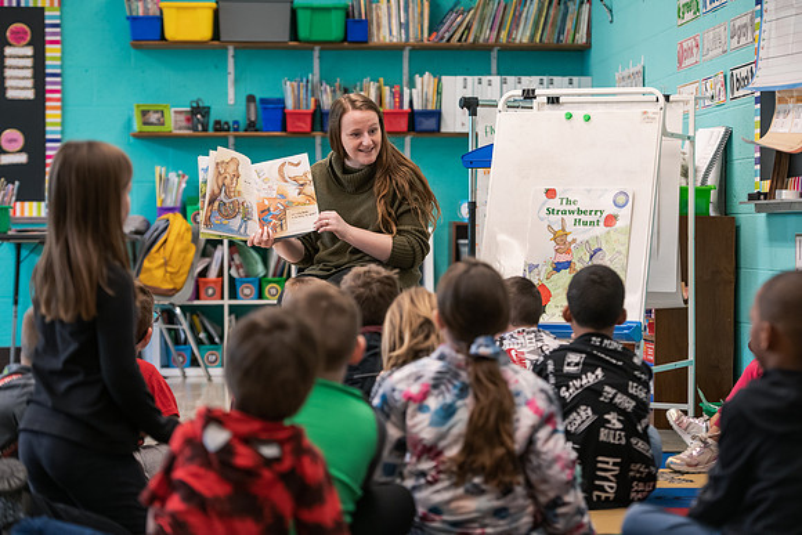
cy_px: 268
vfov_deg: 13.7
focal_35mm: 100
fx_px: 2228
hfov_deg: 20.4
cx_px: 401
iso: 1600
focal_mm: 100
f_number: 3.2
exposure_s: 1/200
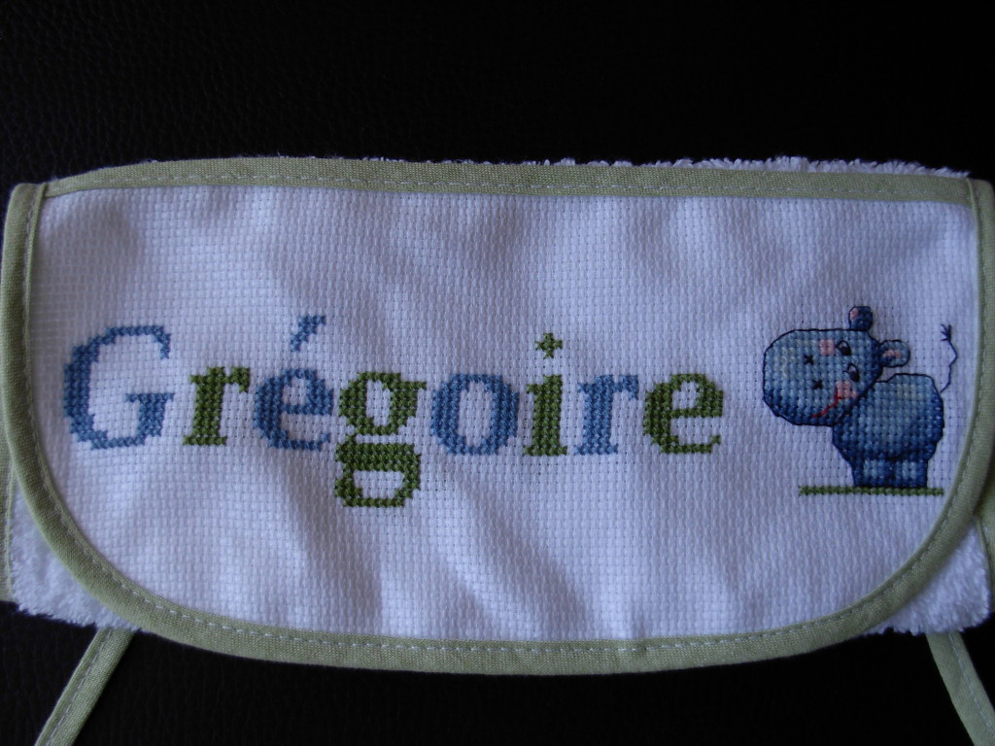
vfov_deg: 37.7
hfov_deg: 49.0
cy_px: 373
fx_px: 1092
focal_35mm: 38
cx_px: 498
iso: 79
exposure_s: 1/483
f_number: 2.9
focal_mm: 6.3
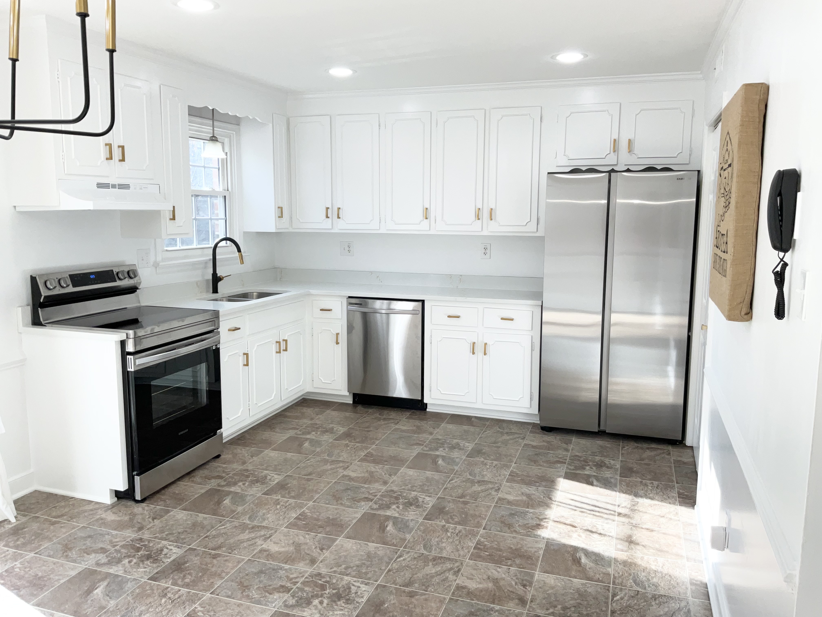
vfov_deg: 48.2
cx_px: 411
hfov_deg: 61.7
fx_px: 689
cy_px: 308
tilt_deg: -9.4
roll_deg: -1.0
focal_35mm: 29
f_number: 1.8
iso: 16
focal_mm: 3
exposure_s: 1/283
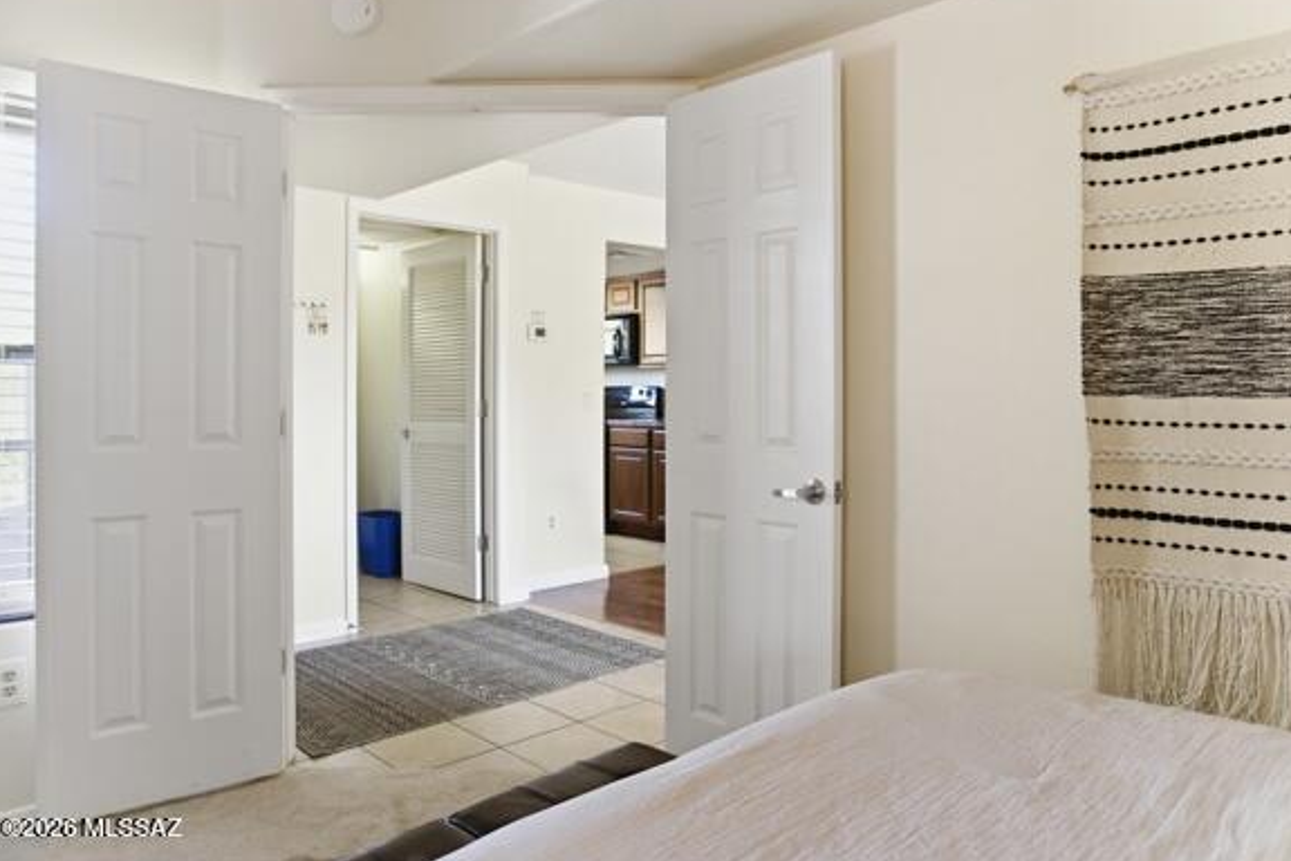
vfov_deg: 51.3
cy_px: 418
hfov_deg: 71.5
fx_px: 896
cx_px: 663
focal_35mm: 25
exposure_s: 1/40
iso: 250
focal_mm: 16
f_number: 4
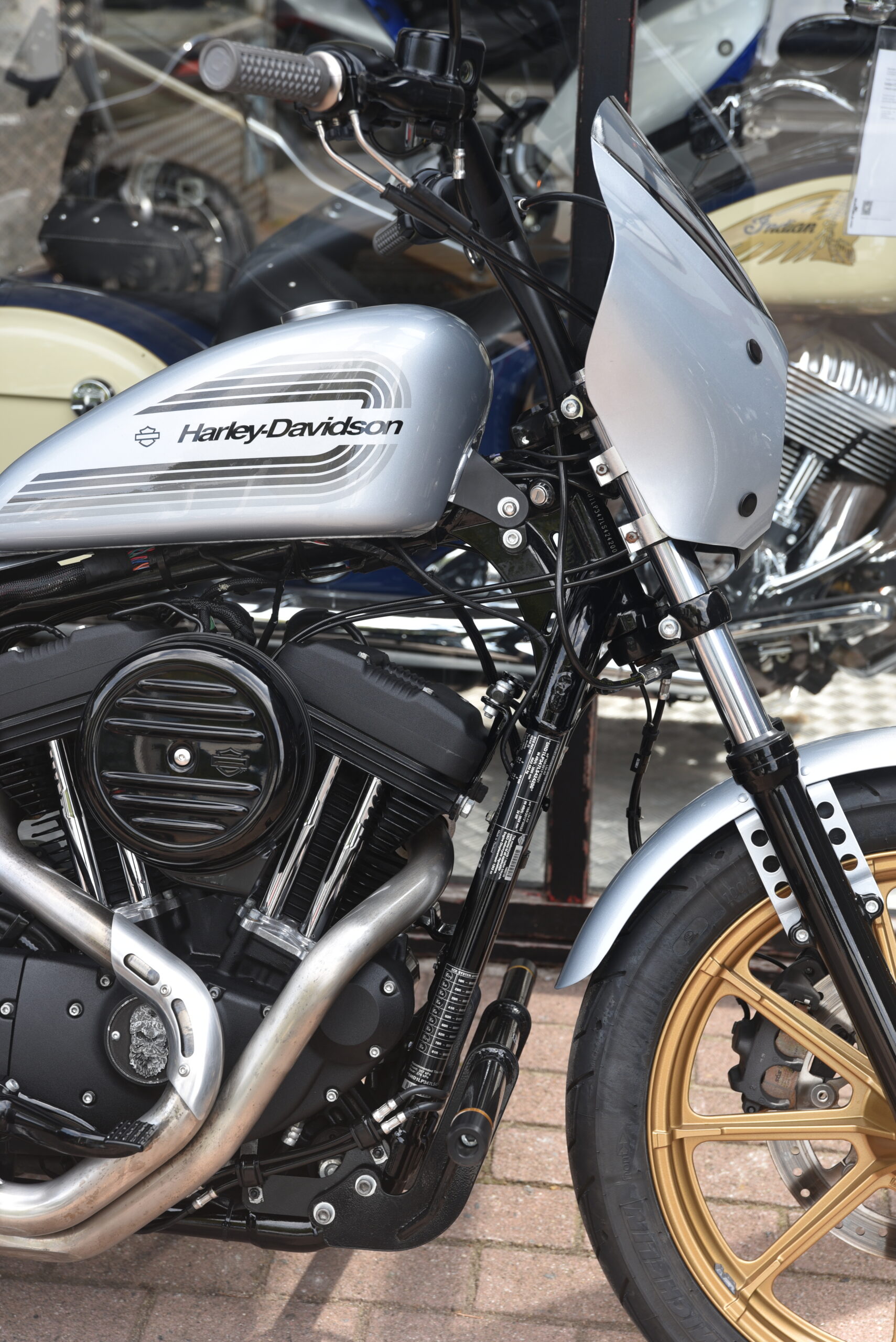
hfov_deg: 22.6
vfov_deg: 33.4
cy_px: 671
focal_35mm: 60
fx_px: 2238
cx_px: 448
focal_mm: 60
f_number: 5
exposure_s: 1/80
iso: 100
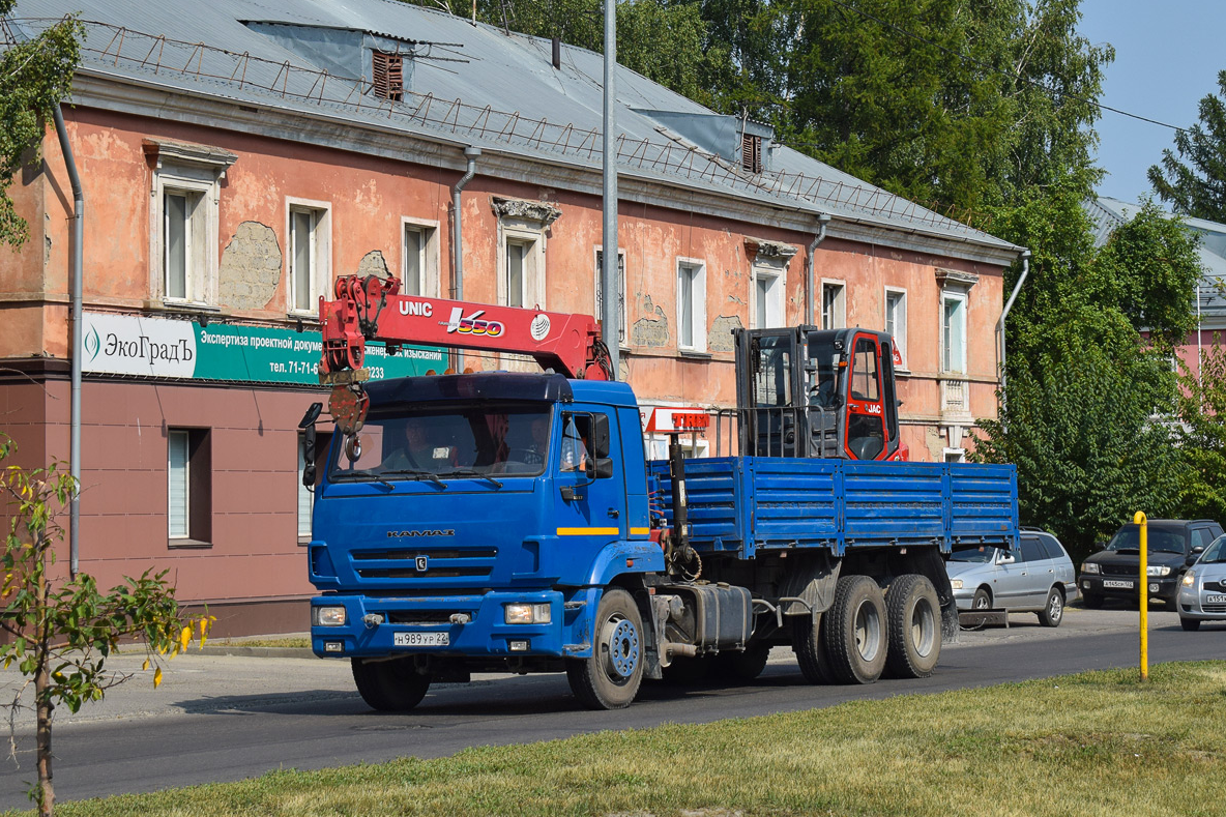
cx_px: 611
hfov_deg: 27.7
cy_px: 411
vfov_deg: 18.7
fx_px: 2486
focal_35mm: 73
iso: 200
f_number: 7.1
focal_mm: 48
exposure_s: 1/1000
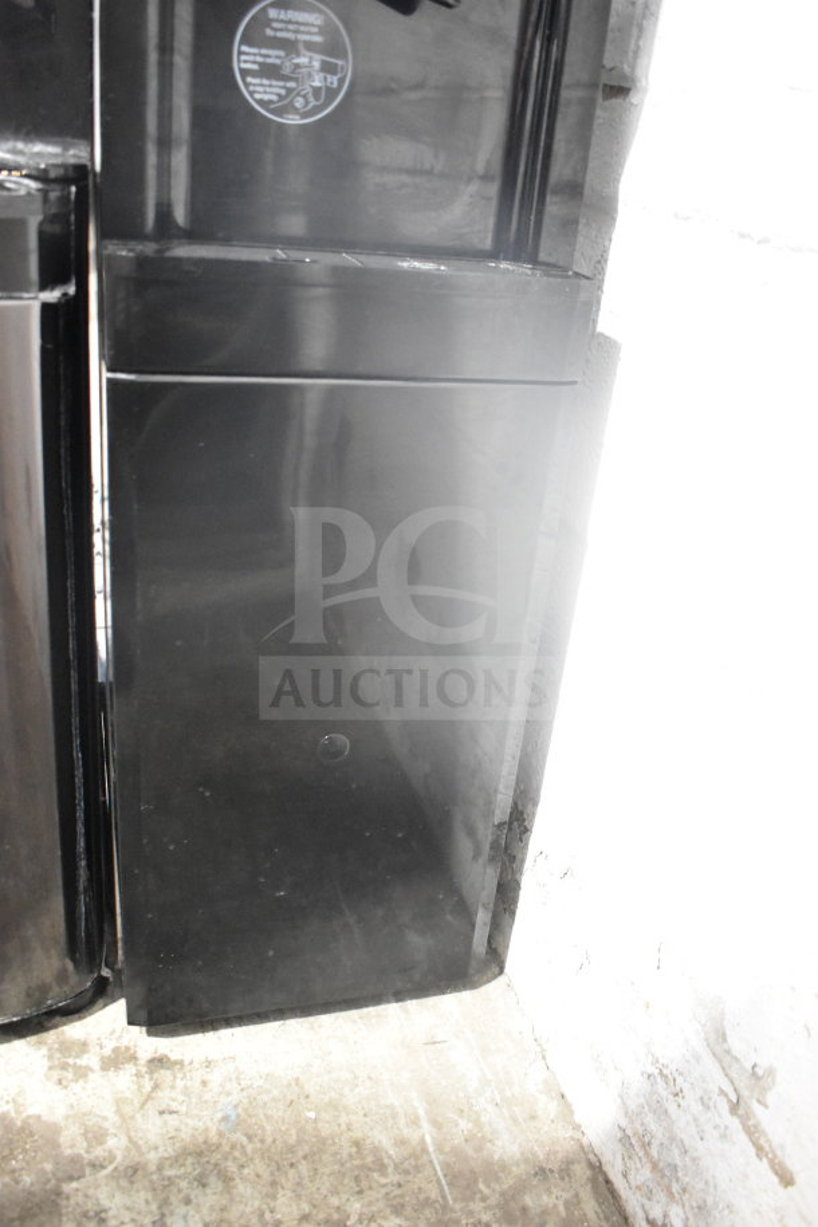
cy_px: 614
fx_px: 1022
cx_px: 409
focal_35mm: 30
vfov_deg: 61.9
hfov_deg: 43.6
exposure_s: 1/60
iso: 6400
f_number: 4
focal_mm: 20
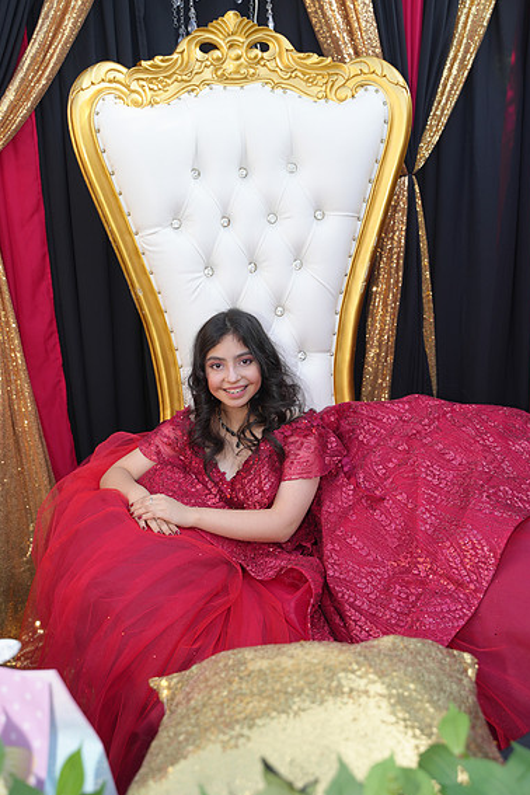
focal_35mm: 45
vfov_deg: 43.6
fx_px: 994
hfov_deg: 29.9
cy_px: 404
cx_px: 270
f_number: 4
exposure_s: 1/160
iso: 125
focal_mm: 44
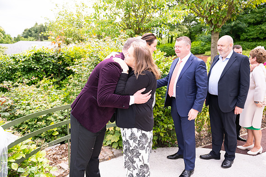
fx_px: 214
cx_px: 133
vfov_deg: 45.0
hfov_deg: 63.6
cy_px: 88
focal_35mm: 29
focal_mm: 29
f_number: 3.5
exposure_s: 1/1000
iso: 250
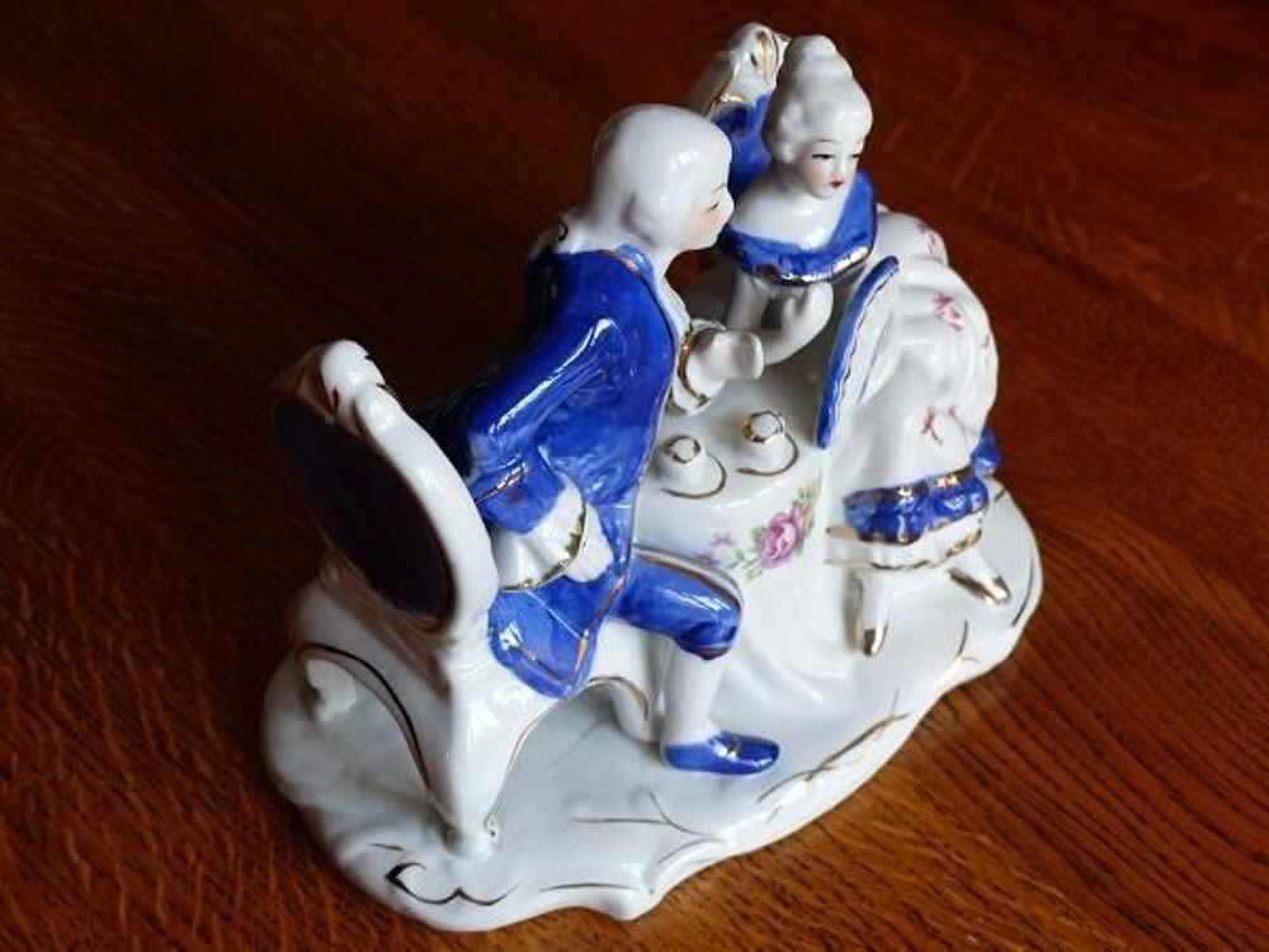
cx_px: 634
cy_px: 476
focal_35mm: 50
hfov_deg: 38.2
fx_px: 1833
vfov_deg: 29.1
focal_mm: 9.1
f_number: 2.8
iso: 160
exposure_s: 1/60
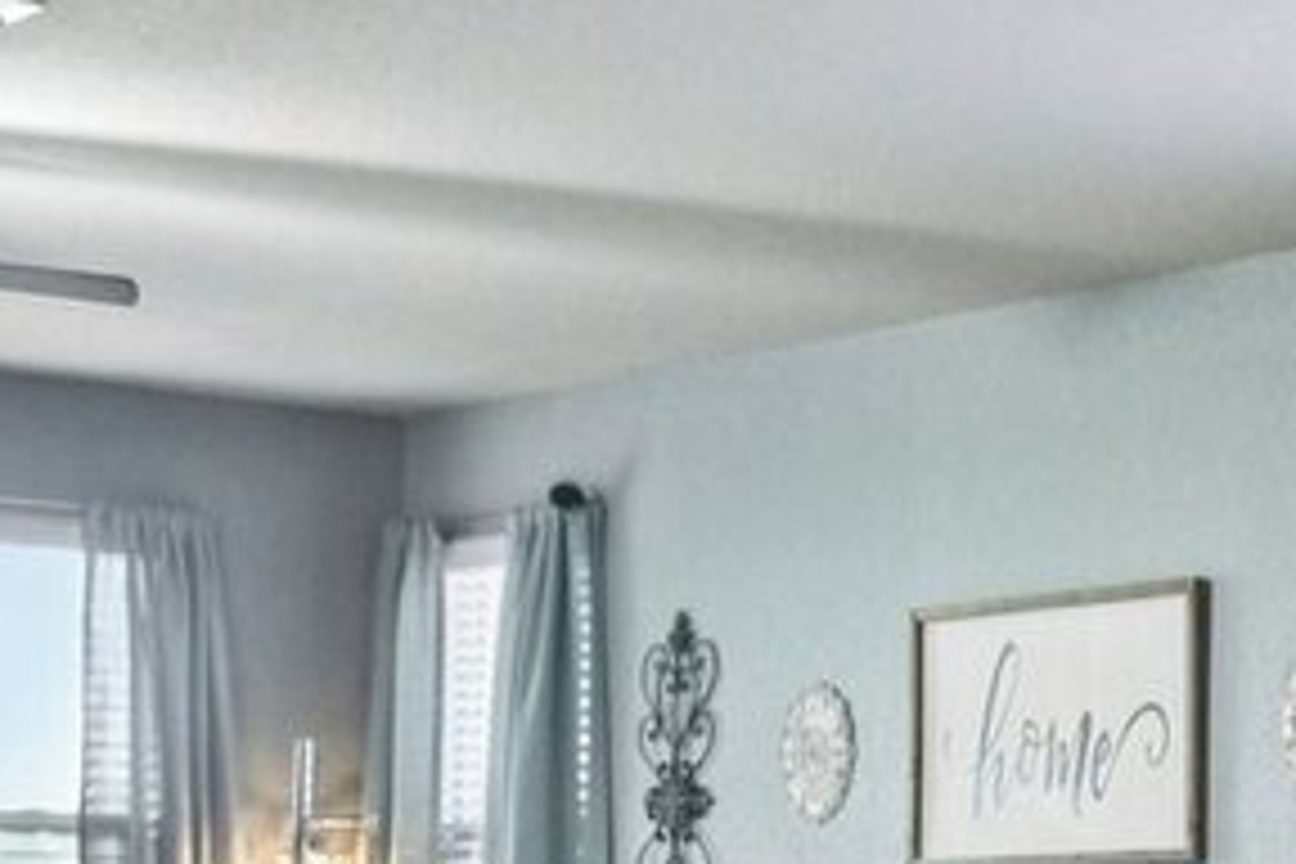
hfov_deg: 14.3
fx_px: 3240
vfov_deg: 14.7
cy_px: 1053
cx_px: 3172
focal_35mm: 90
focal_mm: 16
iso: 3600
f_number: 8
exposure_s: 1/15
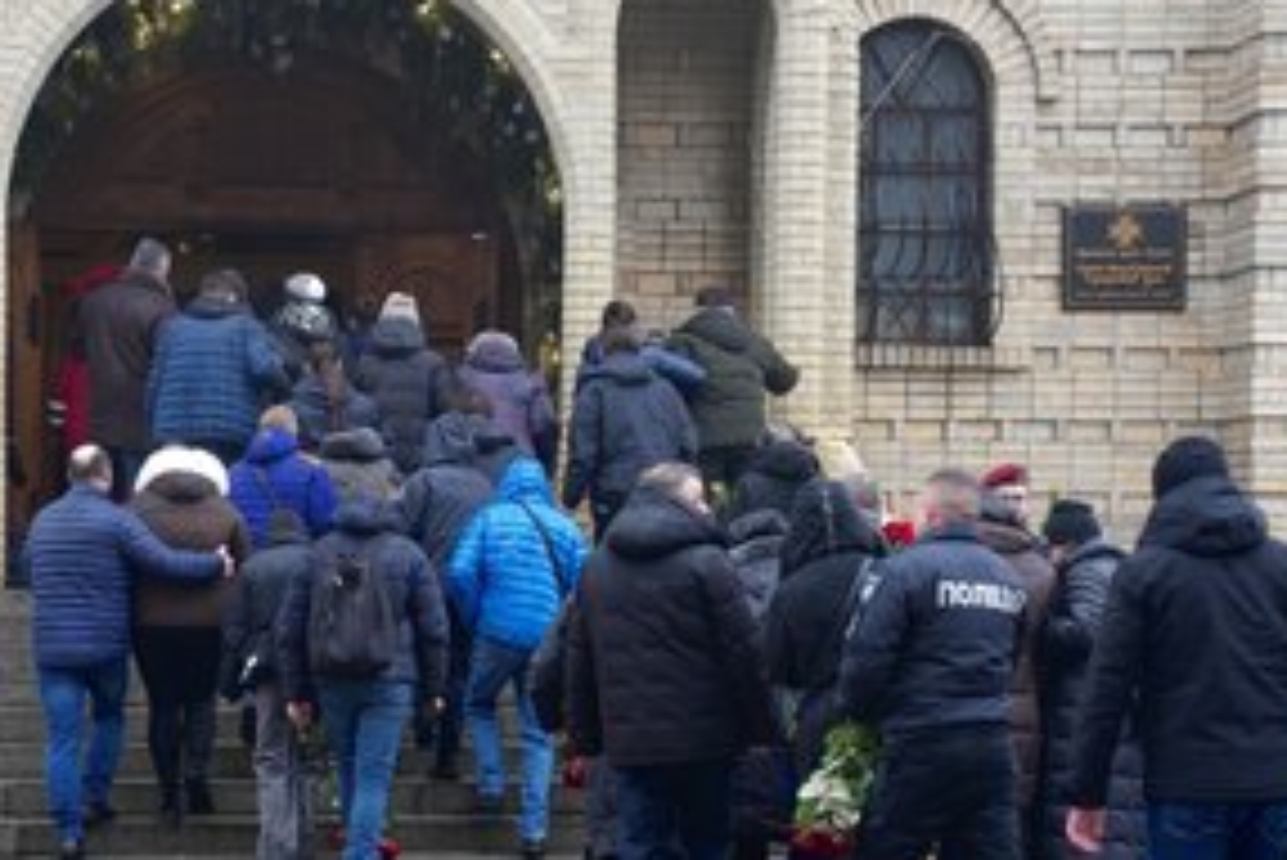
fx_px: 3755
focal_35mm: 105
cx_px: 436
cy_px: 507
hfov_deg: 19.4
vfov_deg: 13.1
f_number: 4
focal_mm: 75
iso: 640
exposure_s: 1/160
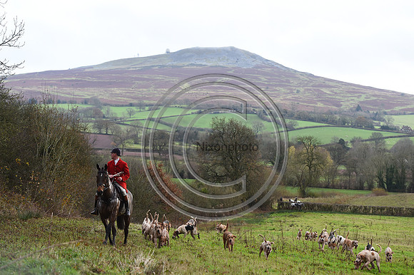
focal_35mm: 90
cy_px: 138
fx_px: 1034
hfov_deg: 22.6
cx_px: 207
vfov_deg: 15.2
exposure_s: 1/1000
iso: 900
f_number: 4.5
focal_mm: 90
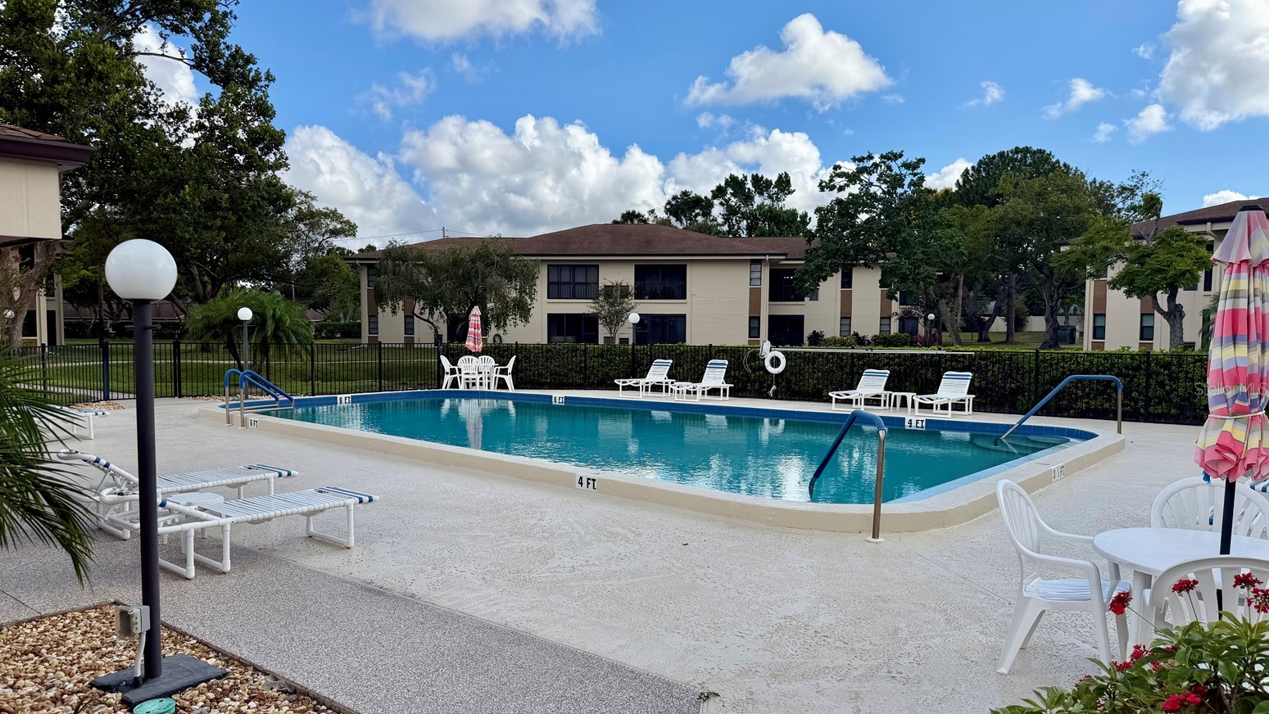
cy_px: 388
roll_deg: +0.3
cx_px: 616
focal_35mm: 27
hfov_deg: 69.8
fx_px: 909
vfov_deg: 42.9
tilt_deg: -2.6
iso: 80
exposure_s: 1/4673
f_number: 1.78
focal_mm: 6.76
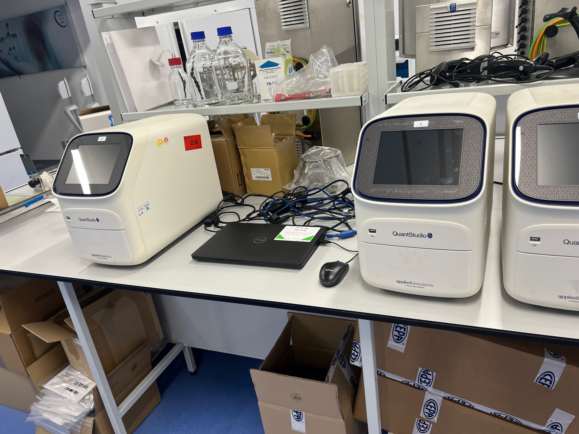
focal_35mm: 26
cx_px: 290
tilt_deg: -20.3
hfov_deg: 67.3
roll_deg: +8.4
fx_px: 435
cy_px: 217
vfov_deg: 53.1
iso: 64
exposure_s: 1/100
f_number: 1.5
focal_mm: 5.7
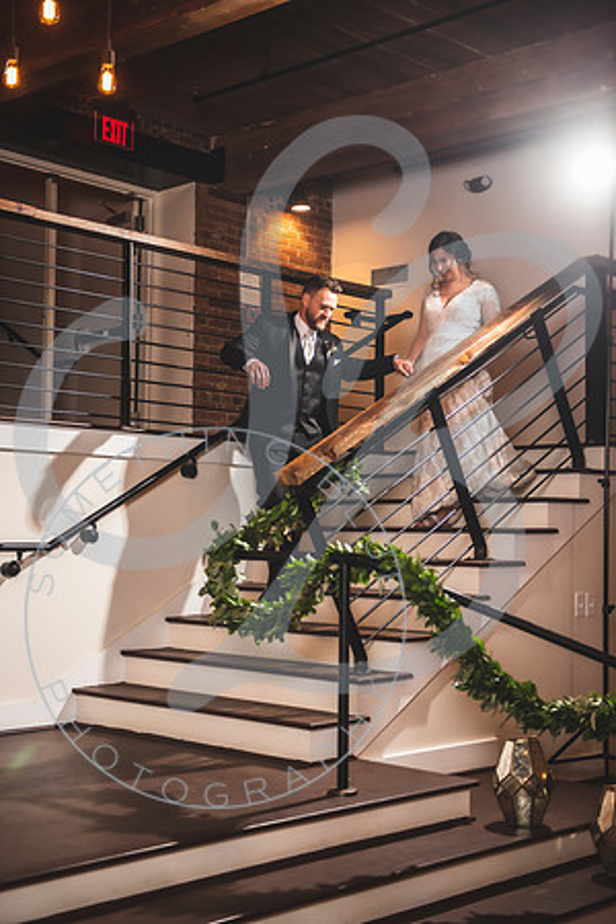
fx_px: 1335
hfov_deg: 26.0
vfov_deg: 38.2
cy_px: 462
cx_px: 308
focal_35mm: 52
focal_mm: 52
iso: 400
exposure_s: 1/160
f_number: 2.8
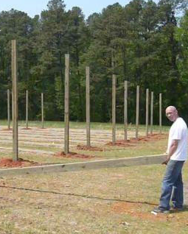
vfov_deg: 35.3
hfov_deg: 28.6
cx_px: 72
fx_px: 368
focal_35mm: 53
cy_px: 119
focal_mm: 6
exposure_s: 1/320
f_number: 8
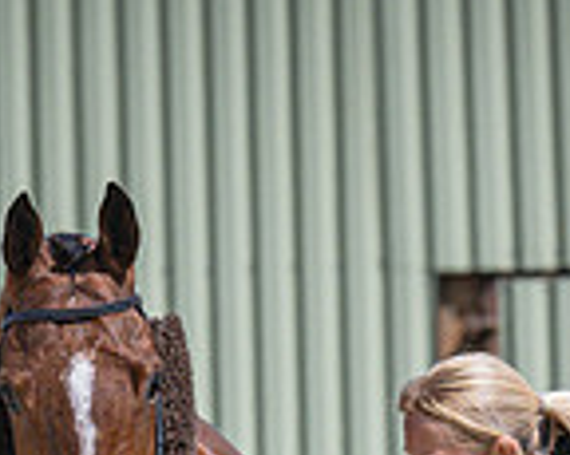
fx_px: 20028
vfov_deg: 1.3
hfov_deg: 1.6
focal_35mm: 1188
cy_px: 890
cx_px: 114
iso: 200
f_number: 5
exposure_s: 1/3200
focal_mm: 160
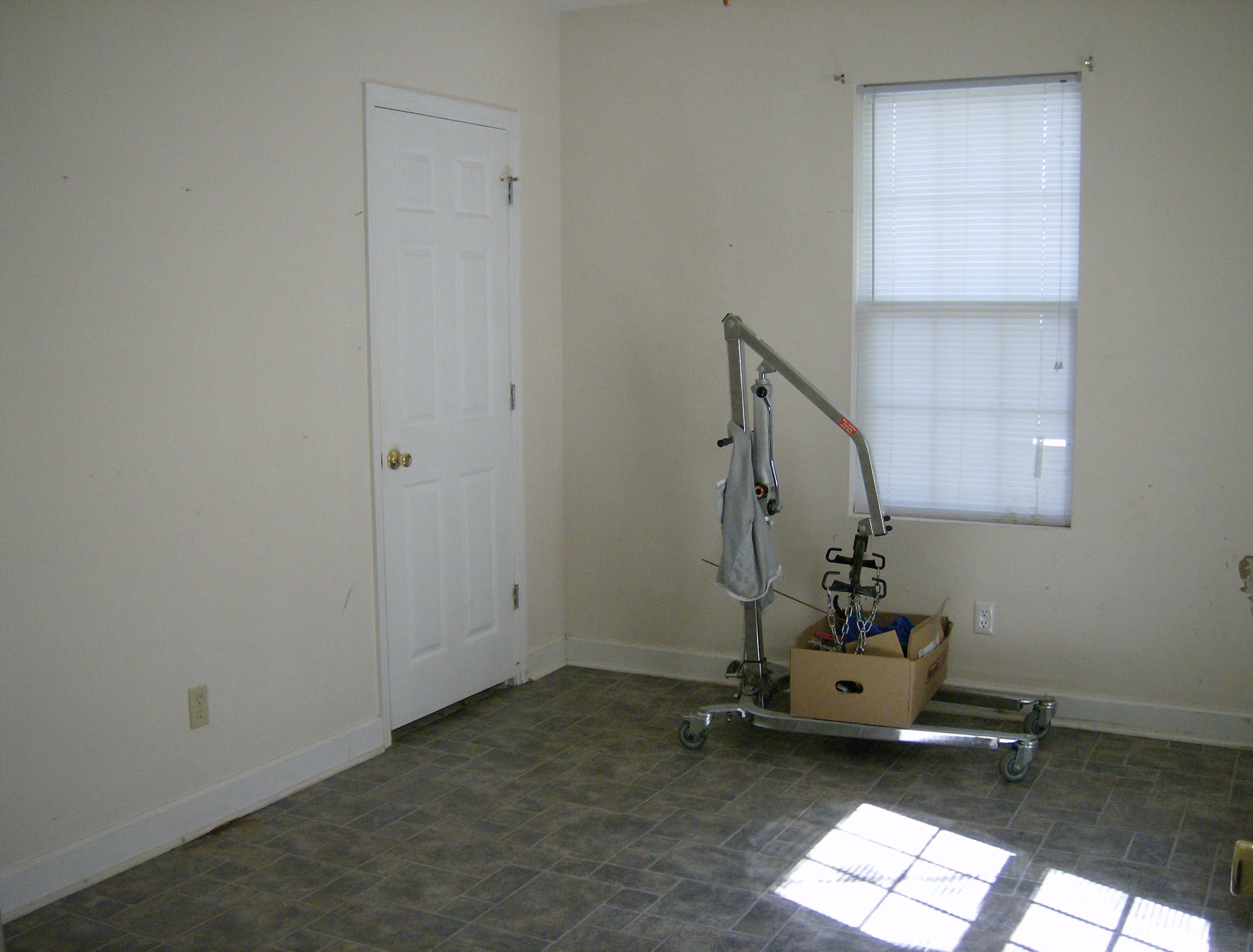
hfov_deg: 51.1
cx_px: 626
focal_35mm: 36
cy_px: 476
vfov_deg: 40.0
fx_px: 1309
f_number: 2.8
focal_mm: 6
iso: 152
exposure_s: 1/64
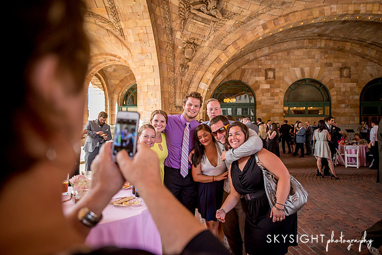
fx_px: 255
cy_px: 128
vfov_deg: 53.2
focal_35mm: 24
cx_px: 191
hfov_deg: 73.7
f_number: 2.8
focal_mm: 24
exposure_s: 1/1600
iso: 1600
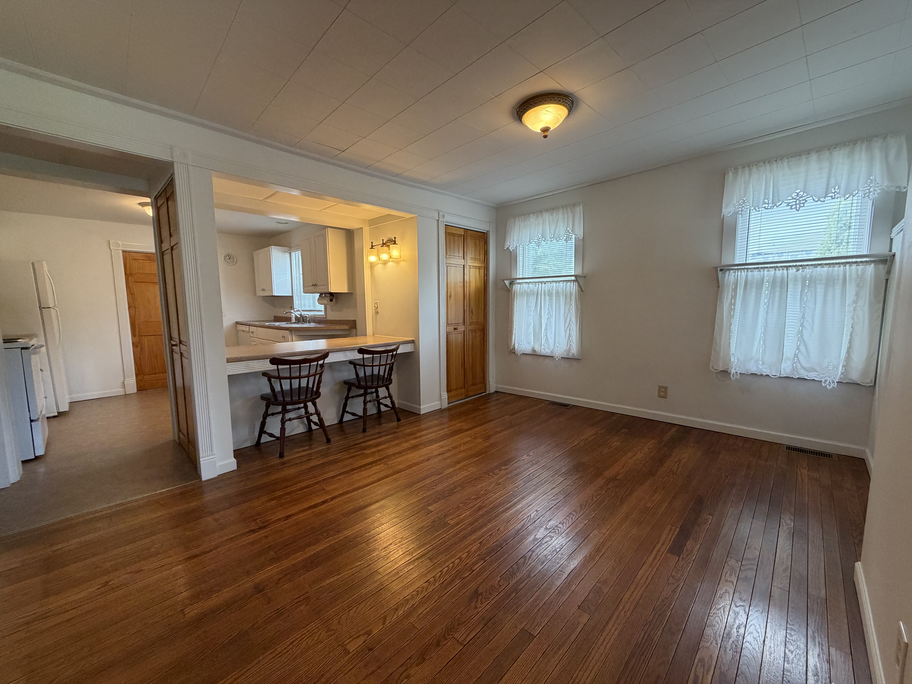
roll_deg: +0.8
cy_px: 342
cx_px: 456
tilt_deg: -6.3
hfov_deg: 102.1
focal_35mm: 14
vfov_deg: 85.7
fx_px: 369
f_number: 2.2
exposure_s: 1/120
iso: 250
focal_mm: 2.22
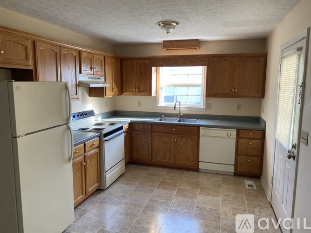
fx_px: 234
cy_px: 116
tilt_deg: -5.7
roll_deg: +0.7
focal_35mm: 26
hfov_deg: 67.3
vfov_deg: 53.0
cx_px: 156
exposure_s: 1/114
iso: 125
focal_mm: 4.25
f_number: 1.8
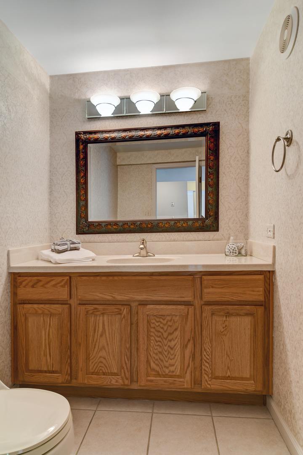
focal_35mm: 21
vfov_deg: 81.2
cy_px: 228
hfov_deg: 59.5
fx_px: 265
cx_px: 152
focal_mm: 14
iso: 125
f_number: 8
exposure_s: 1/3.33
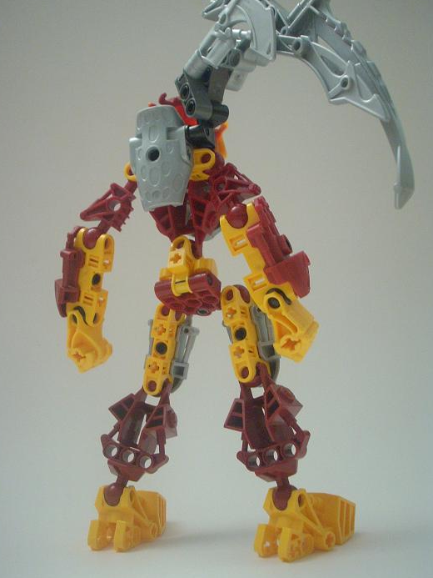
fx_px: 684
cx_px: 215
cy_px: 280
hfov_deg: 35.1
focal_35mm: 41
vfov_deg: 45.8
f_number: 2.8
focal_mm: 6.2
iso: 227
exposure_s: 1/4
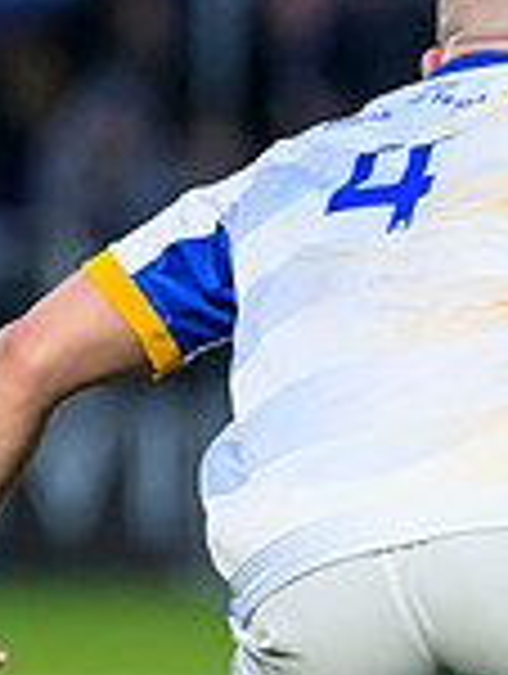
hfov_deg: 0.8
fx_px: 34926
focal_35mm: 1790
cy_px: 547
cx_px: 1408
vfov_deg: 1.1
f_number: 3.5
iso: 5000
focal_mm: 400
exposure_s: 1/1250
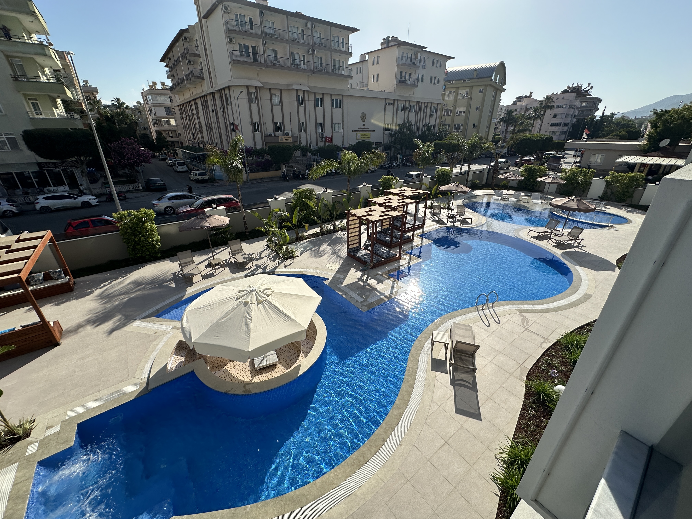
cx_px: 346
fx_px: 280
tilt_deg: -25.0
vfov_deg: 85.7
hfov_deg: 102.1
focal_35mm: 14
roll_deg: -0.2
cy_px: 260
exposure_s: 1/3401
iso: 50
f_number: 2.2
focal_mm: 2.22
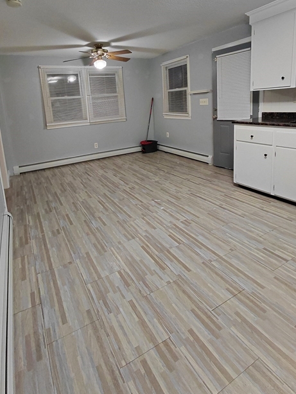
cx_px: 134
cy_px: 151
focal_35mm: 20
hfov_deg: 65.9
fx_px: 228
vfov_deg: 80.4
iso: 200
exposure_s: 1/60
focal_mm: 1.64
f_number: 2.2
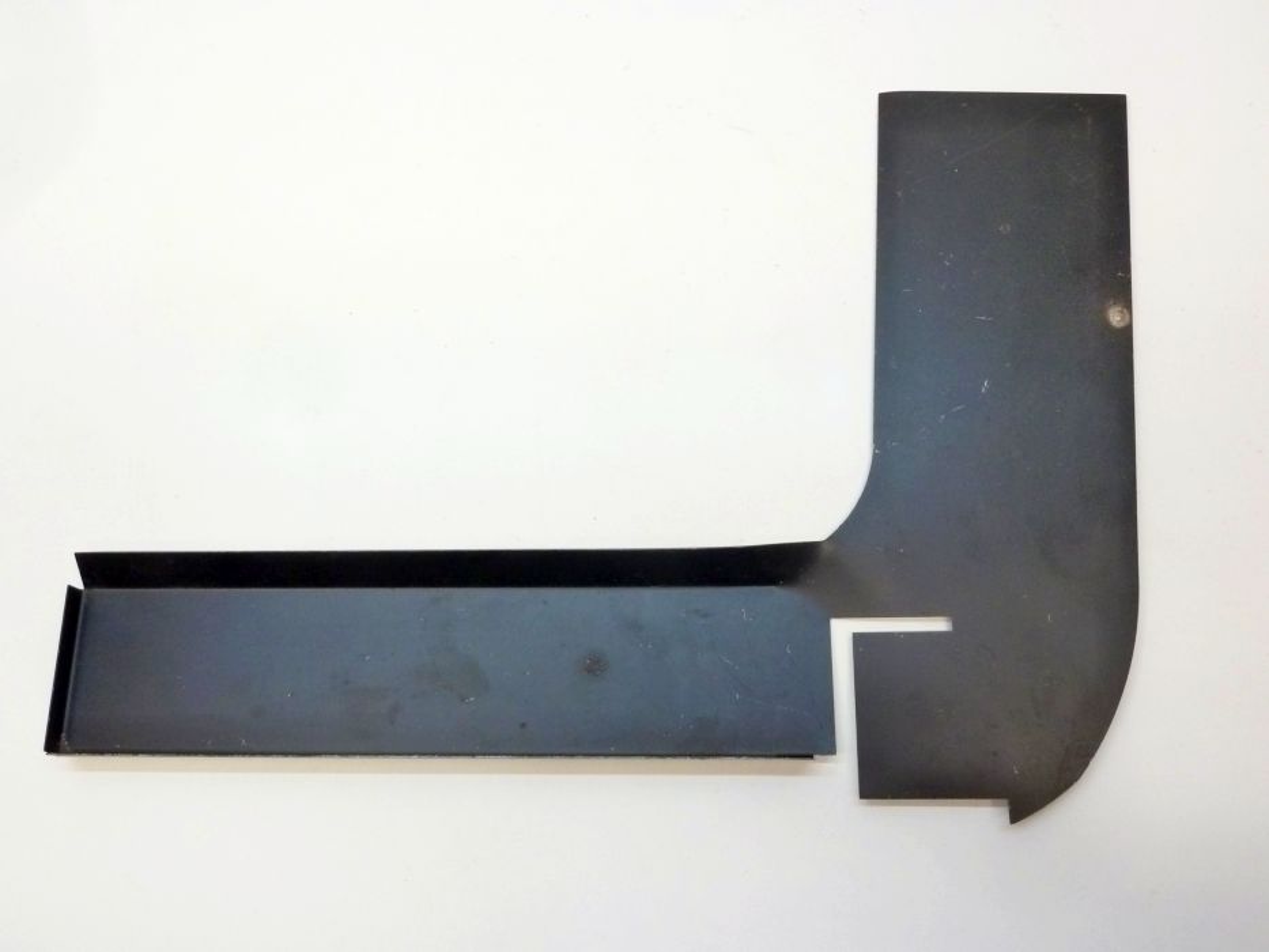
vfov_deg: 46.8
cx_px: 634
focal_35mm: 30
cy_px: 476
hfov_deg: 60.0
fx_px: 1100
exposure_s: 1/20
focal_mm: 5
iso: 400
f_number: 3.4
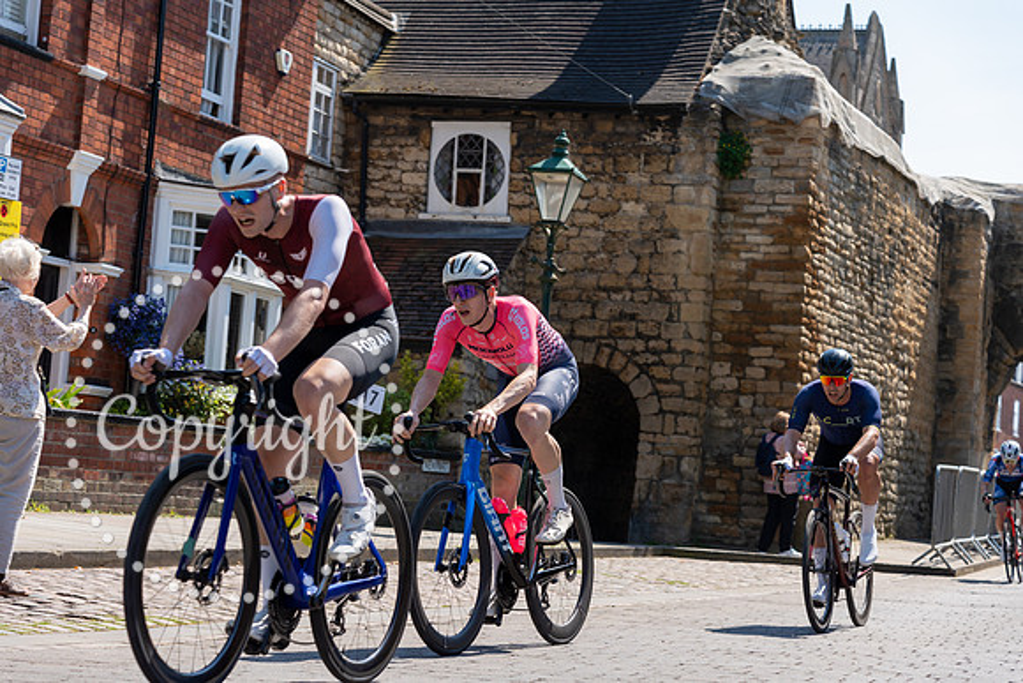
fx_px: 2132
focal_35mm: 75
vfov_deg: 18.2
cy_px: 342
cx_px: 512
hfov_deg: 27.0
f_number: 5
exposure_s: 1/800
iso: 160
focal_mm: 75
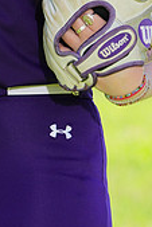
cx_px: -8
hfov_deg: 1.4
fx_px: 6048
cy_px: -117
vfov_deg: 2.2
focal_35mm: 957
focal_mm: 279
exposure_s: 1/200
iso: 200
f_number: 9
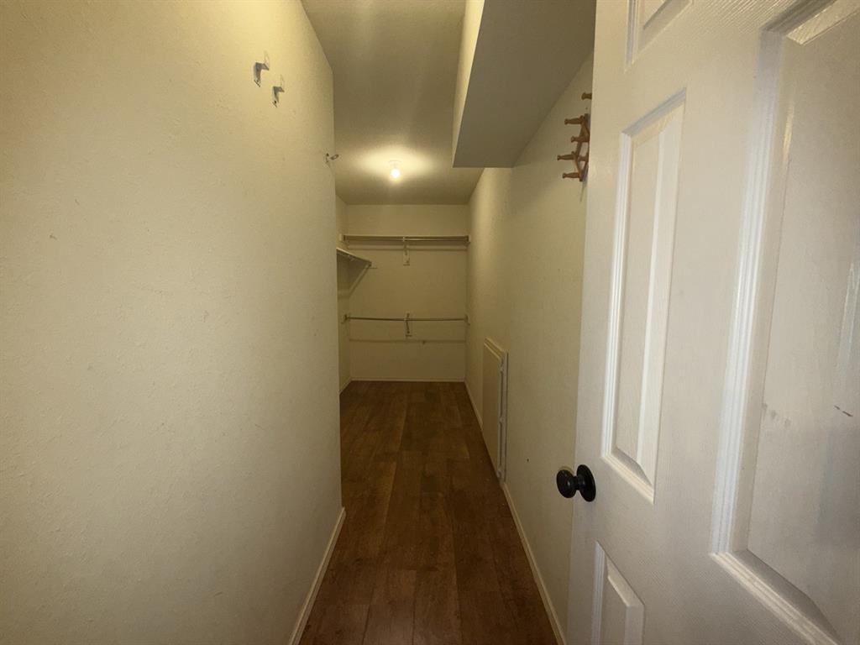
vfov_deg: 85.7
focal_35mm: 14
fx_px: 348
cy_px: 322
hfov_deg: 102.1
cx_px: 430
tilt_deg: -5.7
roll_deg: -0.7
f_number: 2.2
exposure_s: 1/60
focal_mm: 2.22
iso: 100
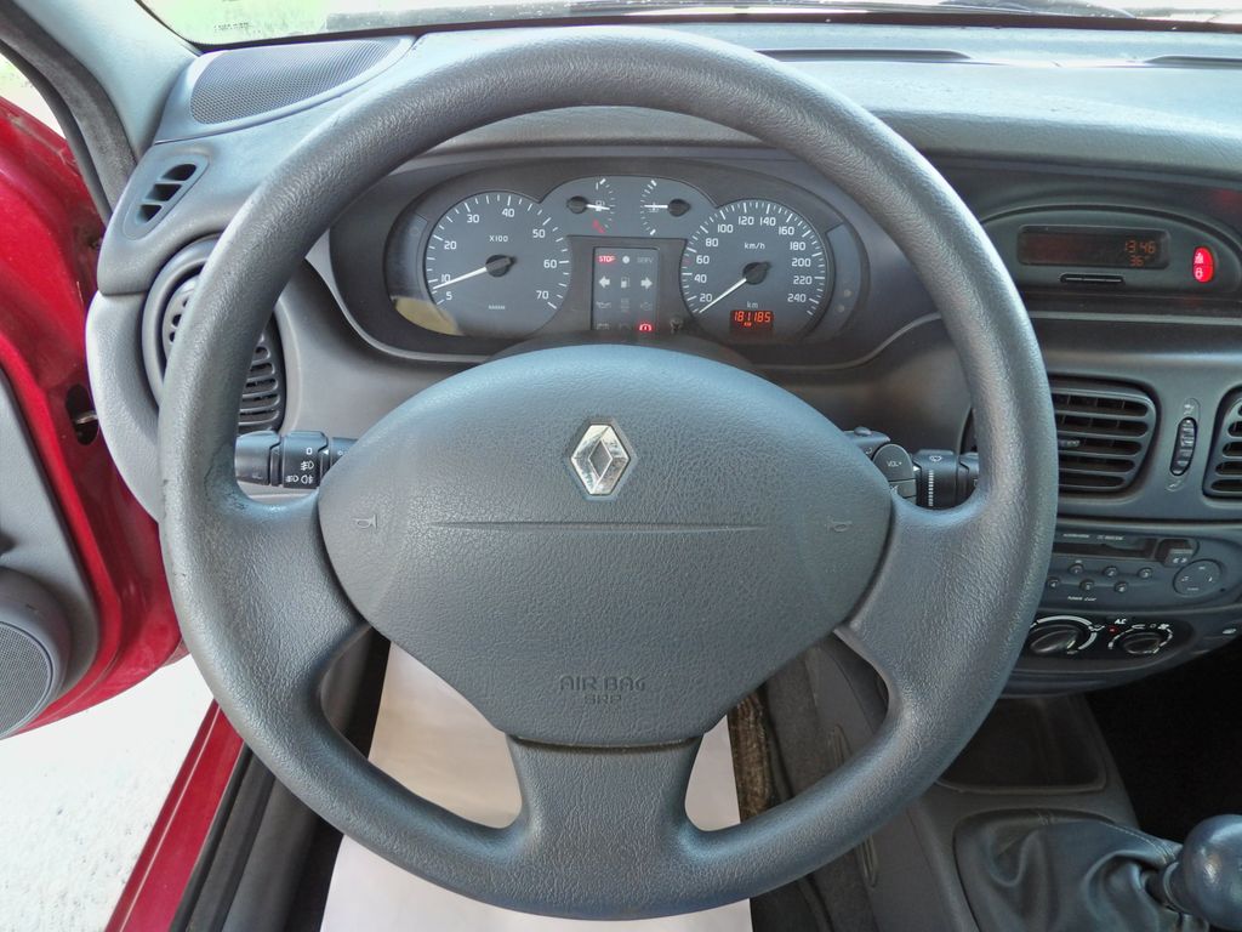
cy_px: 466
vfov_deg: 56.8
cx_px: 621
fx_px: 861
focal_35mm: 24
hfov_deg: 71.6
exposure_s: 1/15
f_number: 3.2
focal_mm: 4.3
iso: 200
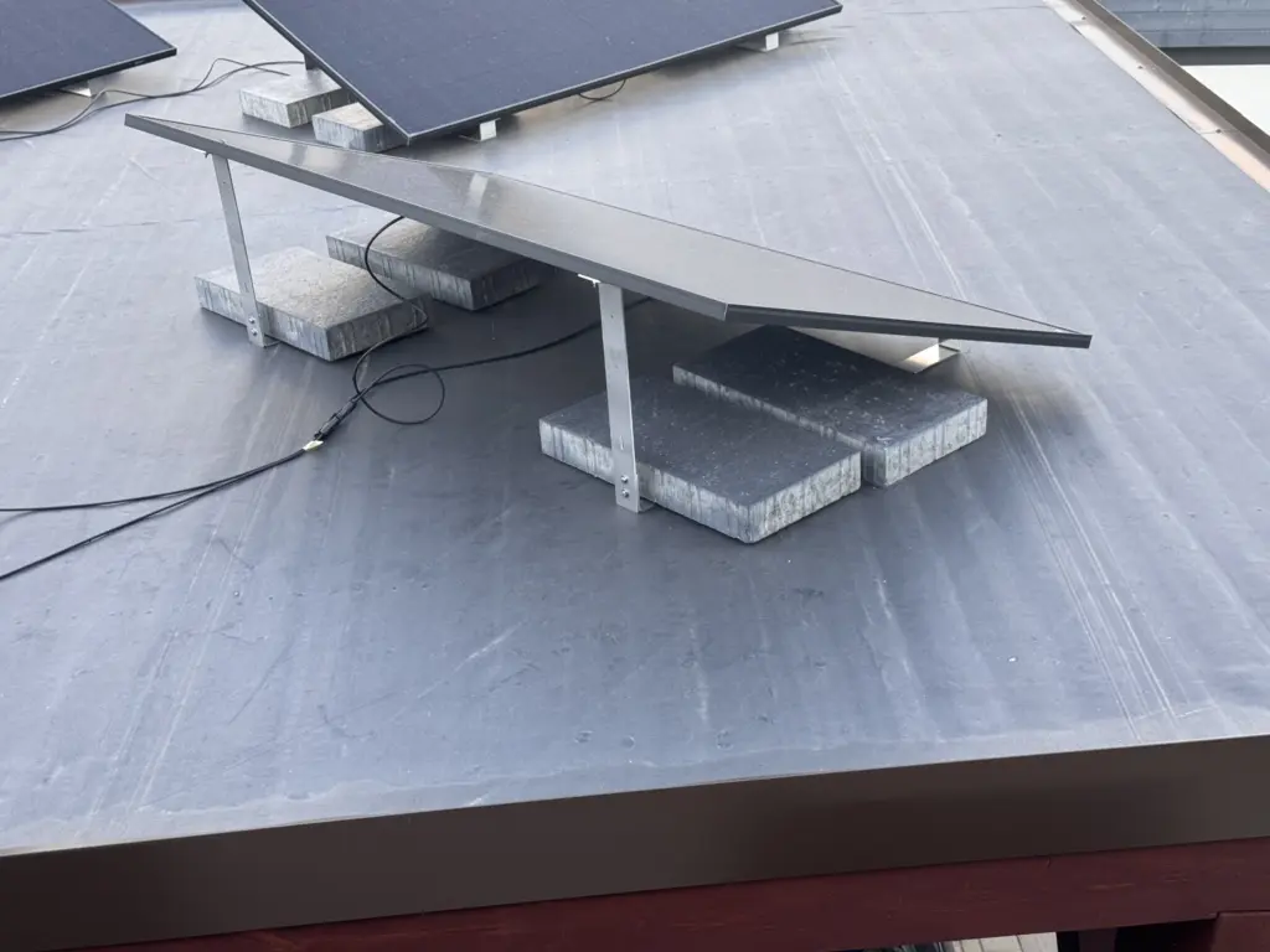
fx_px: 1761
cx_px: 635
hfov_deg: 39.7
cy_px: 476
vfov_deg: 30.3
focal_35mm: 48
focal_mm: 6.76
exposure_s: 1/201
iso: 50
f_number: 1.78
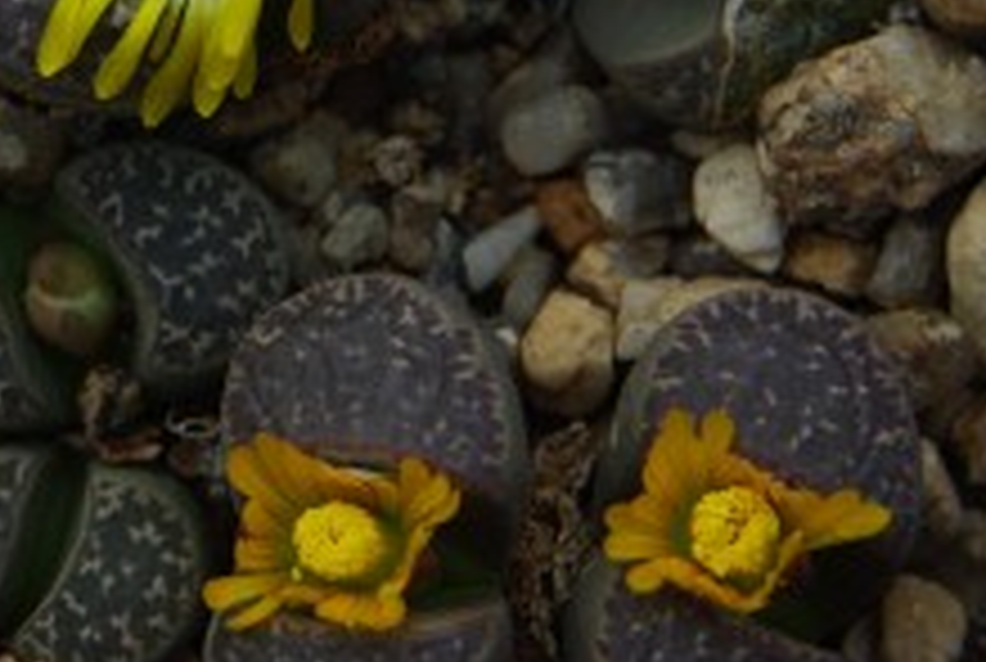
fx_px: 6587
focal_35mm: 240
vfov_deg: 5.7
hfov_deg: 8.5
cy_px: -47
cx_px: 167
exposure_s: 1/180
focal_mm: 70
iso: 200
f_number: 8
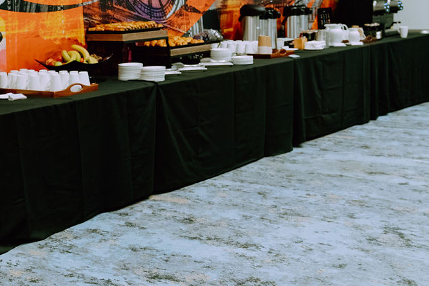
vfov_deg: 21.8
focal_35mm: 62
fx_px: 739
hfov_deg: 29.6
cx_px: -24
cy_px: 88
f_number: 2.8
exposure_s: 1/250
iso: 3200
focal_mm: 24
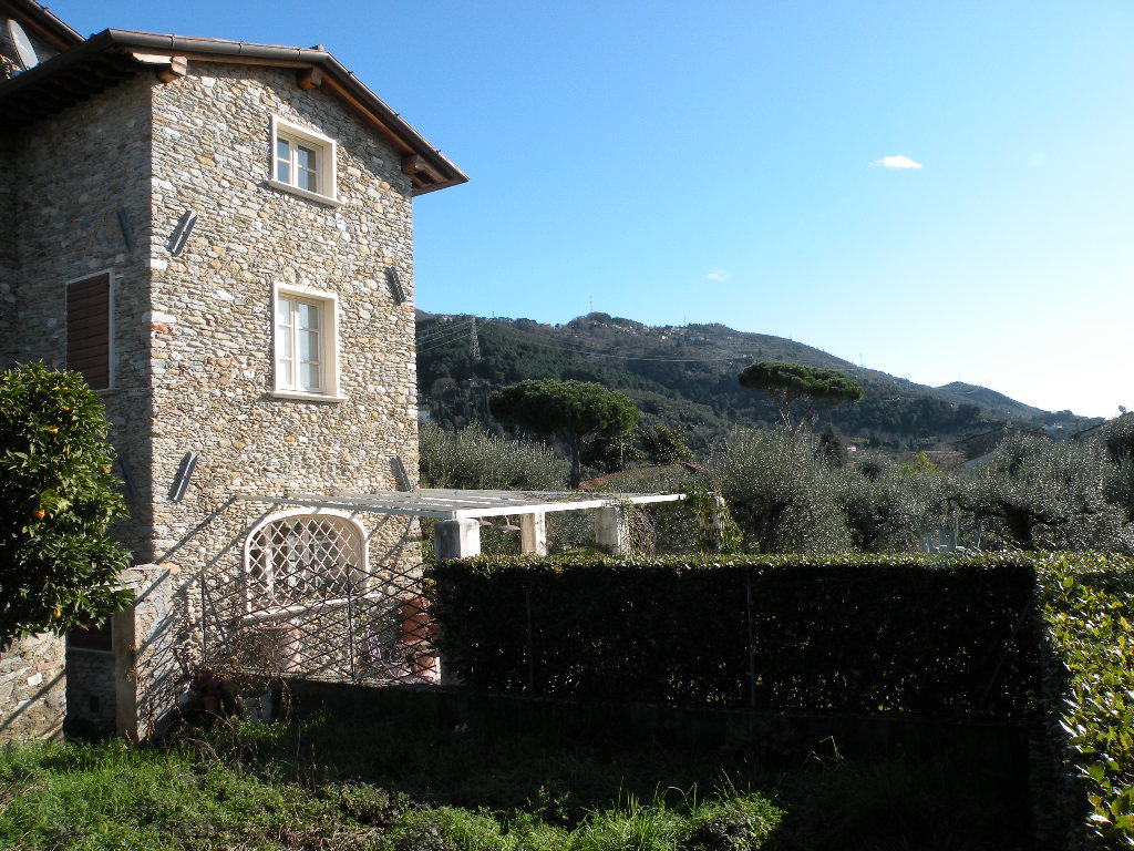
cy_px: 426
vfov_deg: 51.4
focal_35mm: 27
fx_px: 885
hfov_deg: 65.3
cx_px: 567
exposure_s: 1/177
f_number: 6.3
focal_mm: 4.7
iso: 64
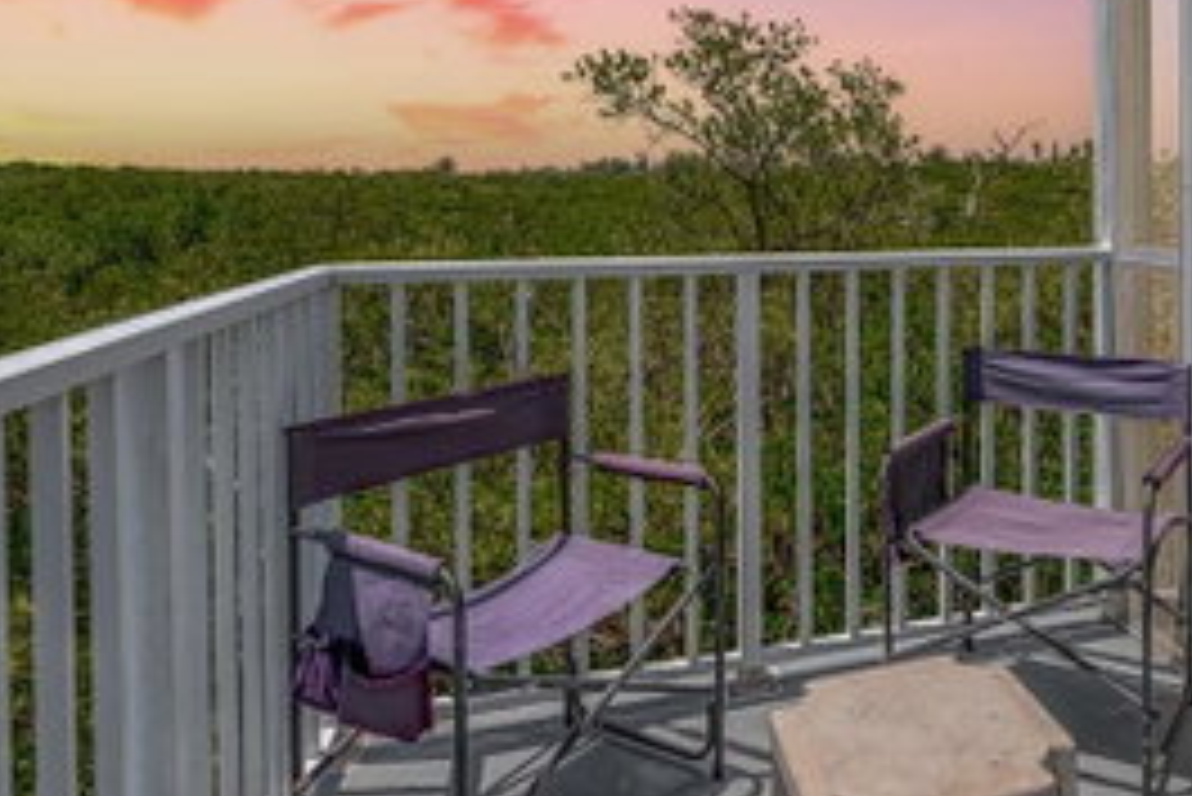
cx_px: 927
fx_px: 961
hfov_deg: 59.4
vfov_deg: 43.4
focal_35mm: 29
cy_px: 184
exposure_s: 1/100
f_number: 8
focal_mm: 16
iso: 100
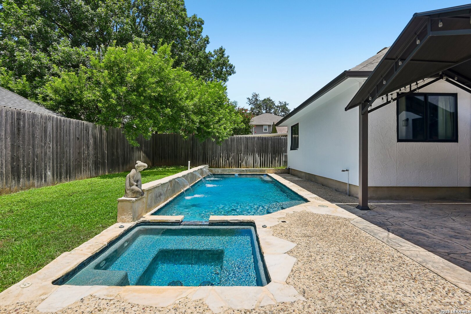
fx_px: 222
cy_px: 157
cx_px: 236
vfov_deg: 70.4
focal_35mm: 17
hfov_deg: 93.3
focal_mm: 17
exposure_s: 1/400
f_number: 8
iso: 400
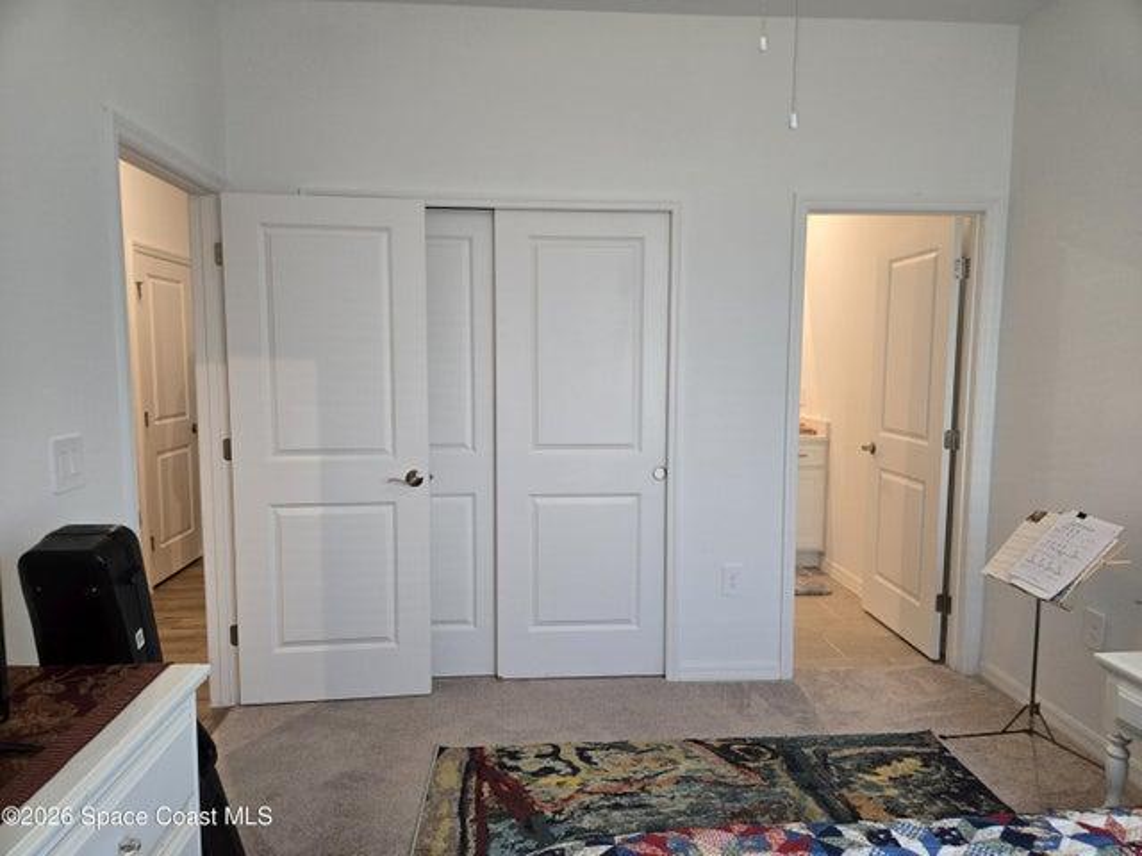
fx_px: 759
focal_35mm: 23
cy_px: 428
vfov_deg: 58.9
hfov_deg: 73.9
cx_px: 571
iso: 125
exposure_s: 1/60
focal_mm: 5.4
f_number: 1.8
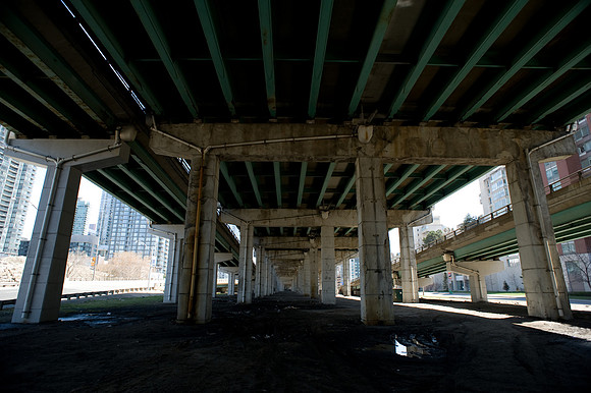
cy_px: 196
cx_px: 296
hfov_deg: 84.0
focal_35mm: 20
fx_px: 328
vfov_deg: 61.9
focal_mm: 20
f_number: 5.6
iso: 200
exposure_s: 1/250
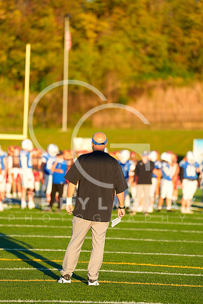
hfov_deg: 6.9
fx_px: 1691
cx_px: 102
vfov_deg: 10.3
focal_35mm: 200
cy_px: 152
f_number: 3.2
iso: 250
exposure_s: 1/1250
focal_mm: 200
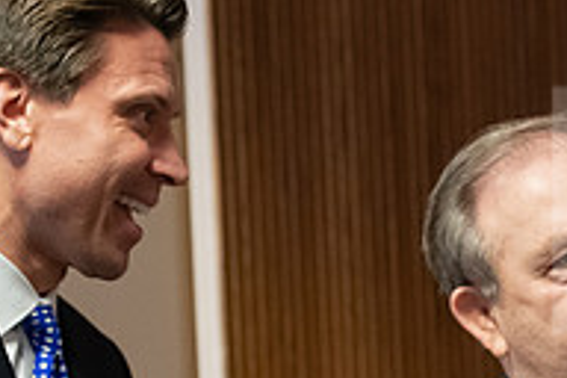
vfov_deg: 6.5
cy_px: 444
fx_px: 3323
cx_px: 464
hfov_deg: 9.7
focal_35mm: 211
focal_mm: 70
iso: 4000
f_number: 3.2
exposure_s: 1/200
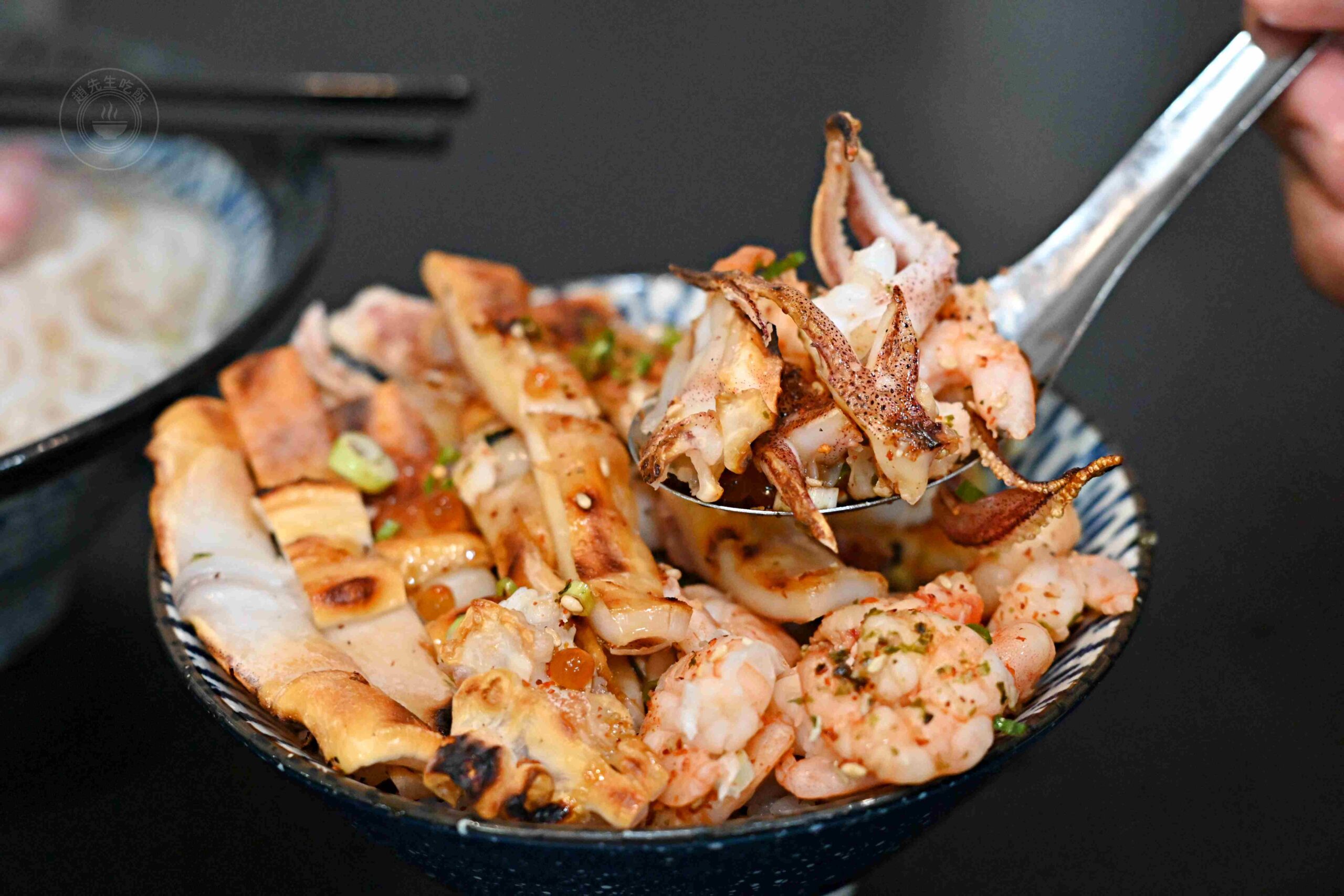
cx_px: 672
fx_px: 2800
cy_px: 448
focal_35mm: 75
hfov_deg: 27.0
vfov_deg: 18.2
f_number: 3.2
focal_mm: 50
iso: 4000
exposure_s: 1/200
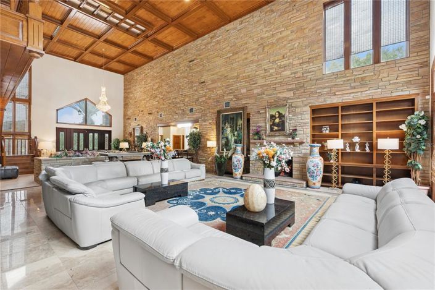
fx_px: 193
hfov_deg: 96.8
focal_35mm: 16
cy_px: 145
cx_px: 218
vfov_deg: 73.7
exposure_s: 1/3.33
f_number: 9
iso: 200
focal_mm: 16
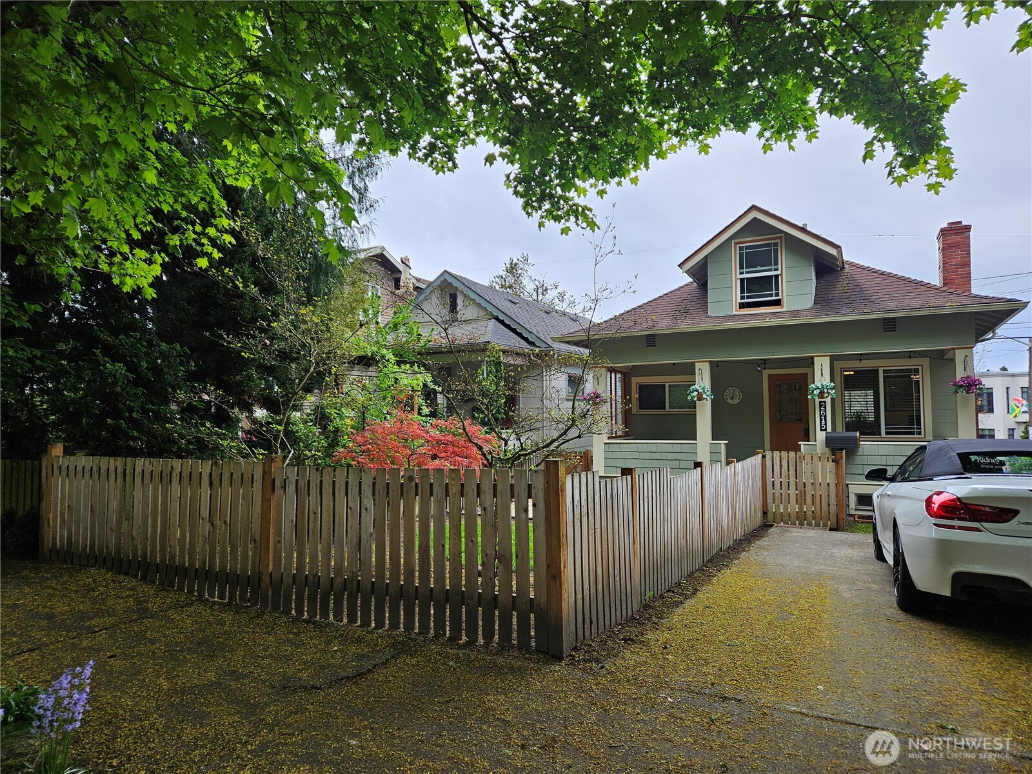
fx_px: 686
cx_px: 516
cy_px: 387
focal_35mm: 23
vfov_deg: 58.9
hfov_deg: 73.9
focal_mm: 5.4
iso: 25
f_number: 1.8
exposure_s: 1/280
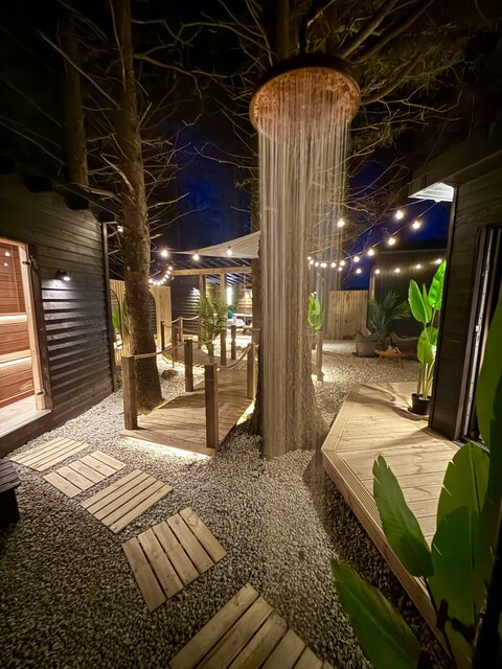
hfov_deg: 85.7
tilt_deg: -6.7
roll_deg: -0.7
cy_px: 334
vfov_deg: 102.1
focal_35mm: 14
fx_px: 271
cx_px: 251
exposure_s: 1/8
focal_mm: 2.22
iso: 5000
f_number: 2.2
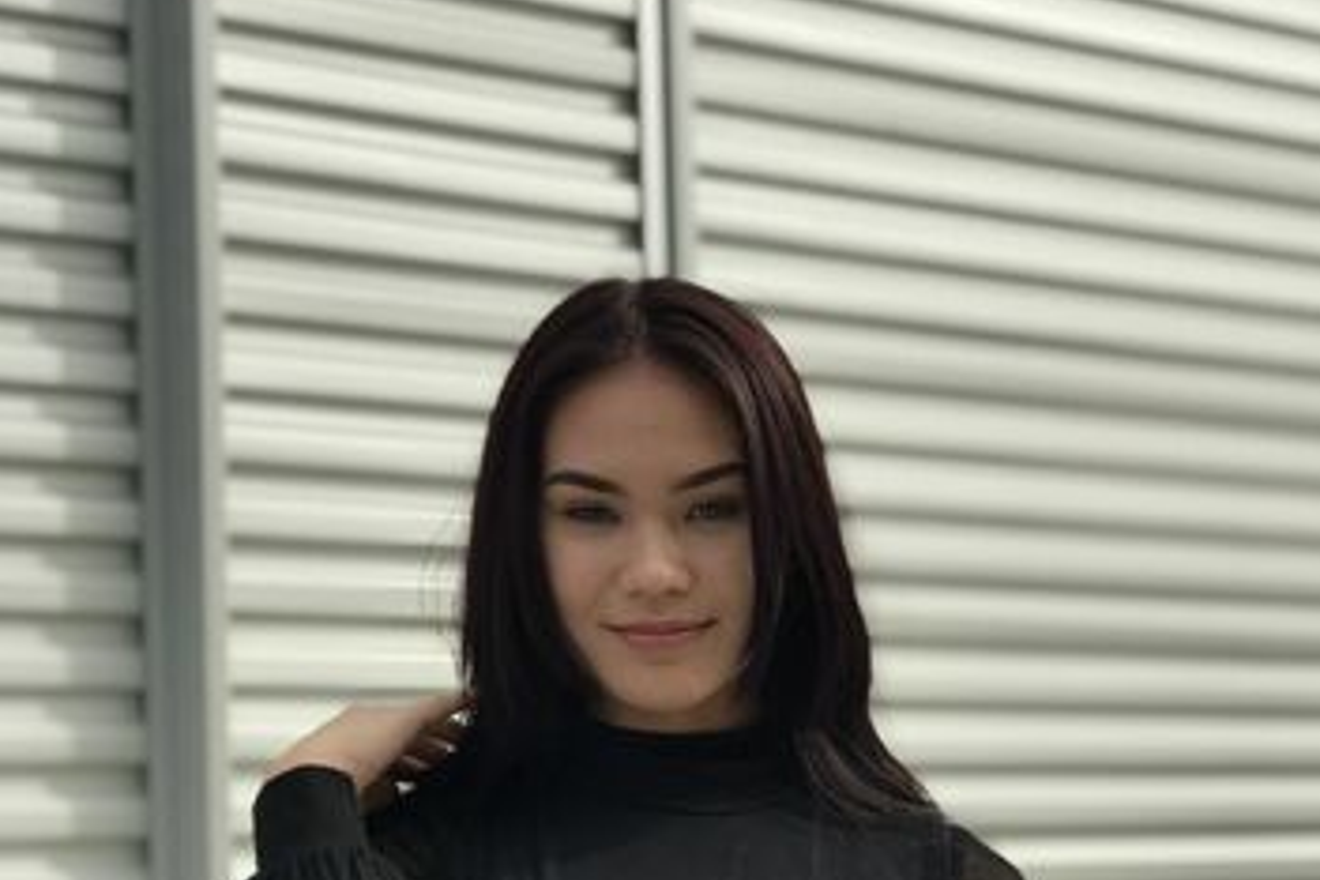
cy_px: 786
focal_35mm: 81
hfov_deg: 25.1
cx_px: 673
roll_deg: +1.1
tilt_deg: +1.7
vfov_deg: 16.6
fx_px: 2970
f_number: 2.8
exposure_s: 1/595
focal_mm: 6.6
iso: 20
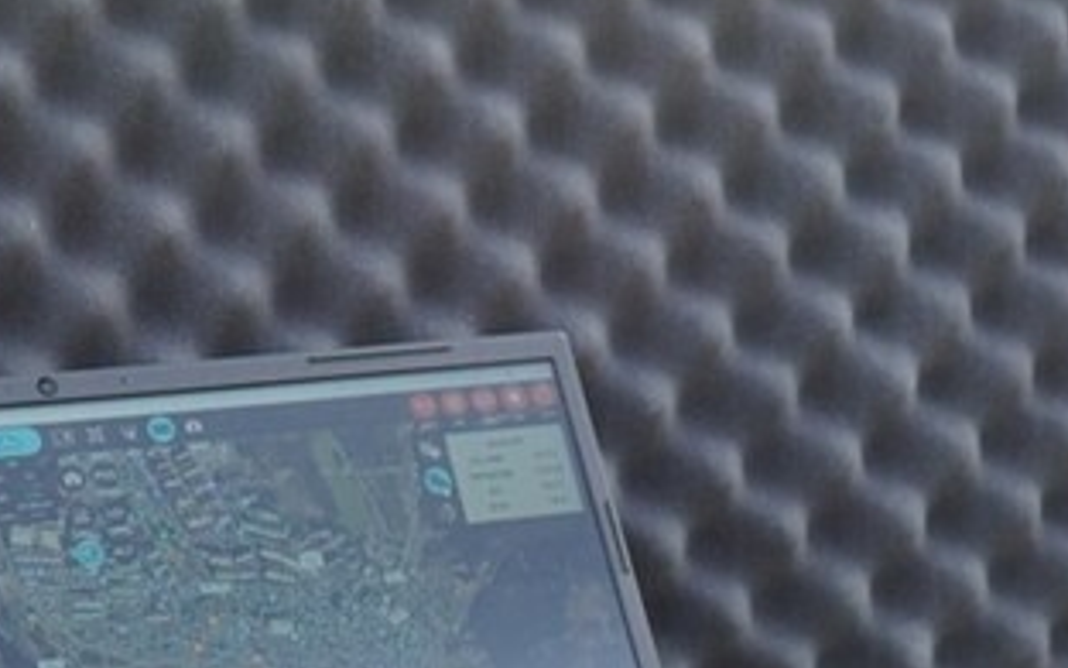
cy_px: 671
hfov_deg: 17.7
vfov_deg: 11.0
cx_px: 387
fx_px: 3422
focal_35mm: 118
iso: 320
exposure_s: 1/160
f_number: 4
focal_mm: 25
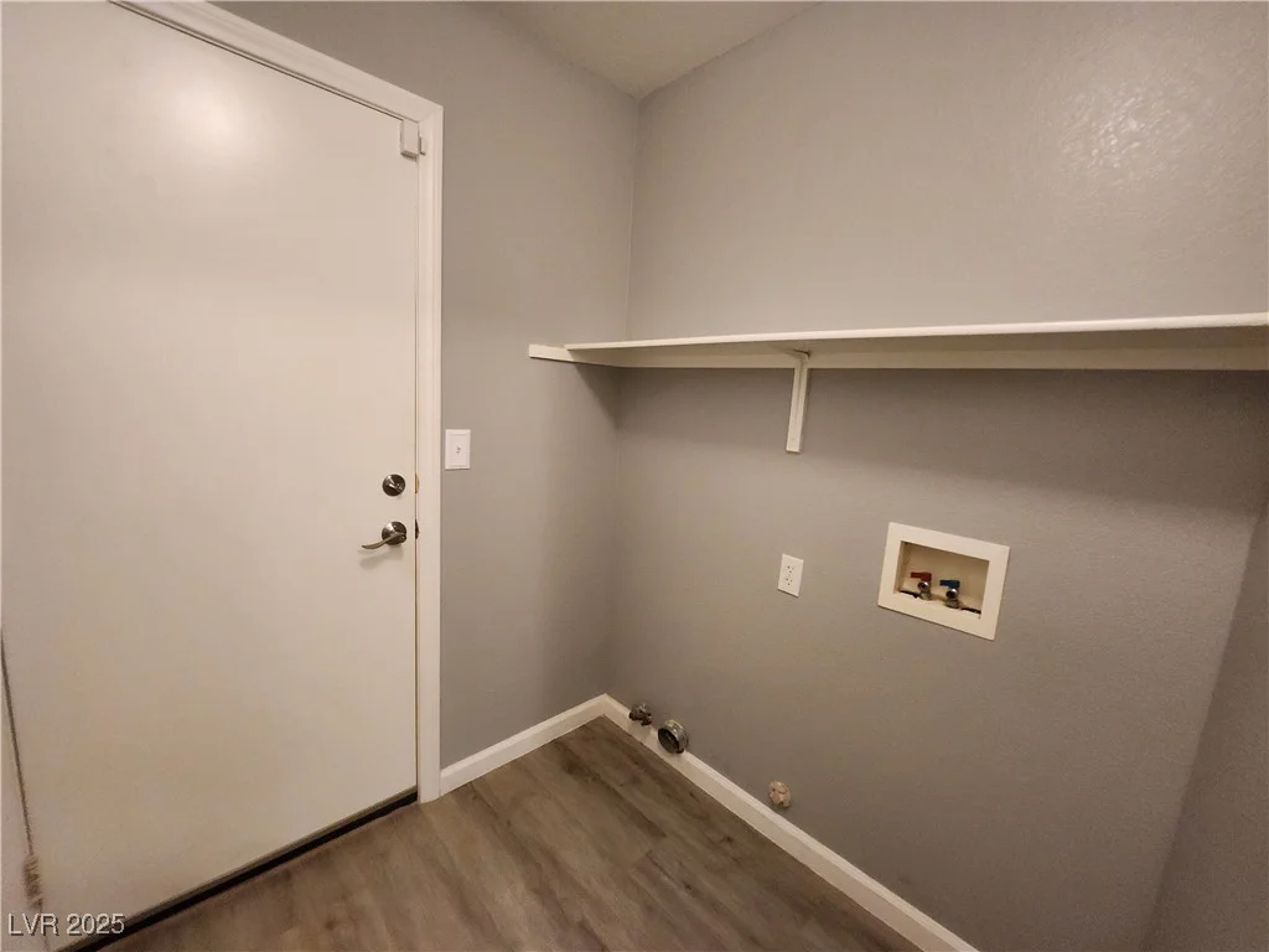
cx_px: 634
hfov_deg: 106.2
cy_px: 476
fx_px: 477
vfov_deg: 89.9
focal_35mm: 13
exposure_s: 1/30
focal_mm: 1.7
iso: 640
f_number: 2.2
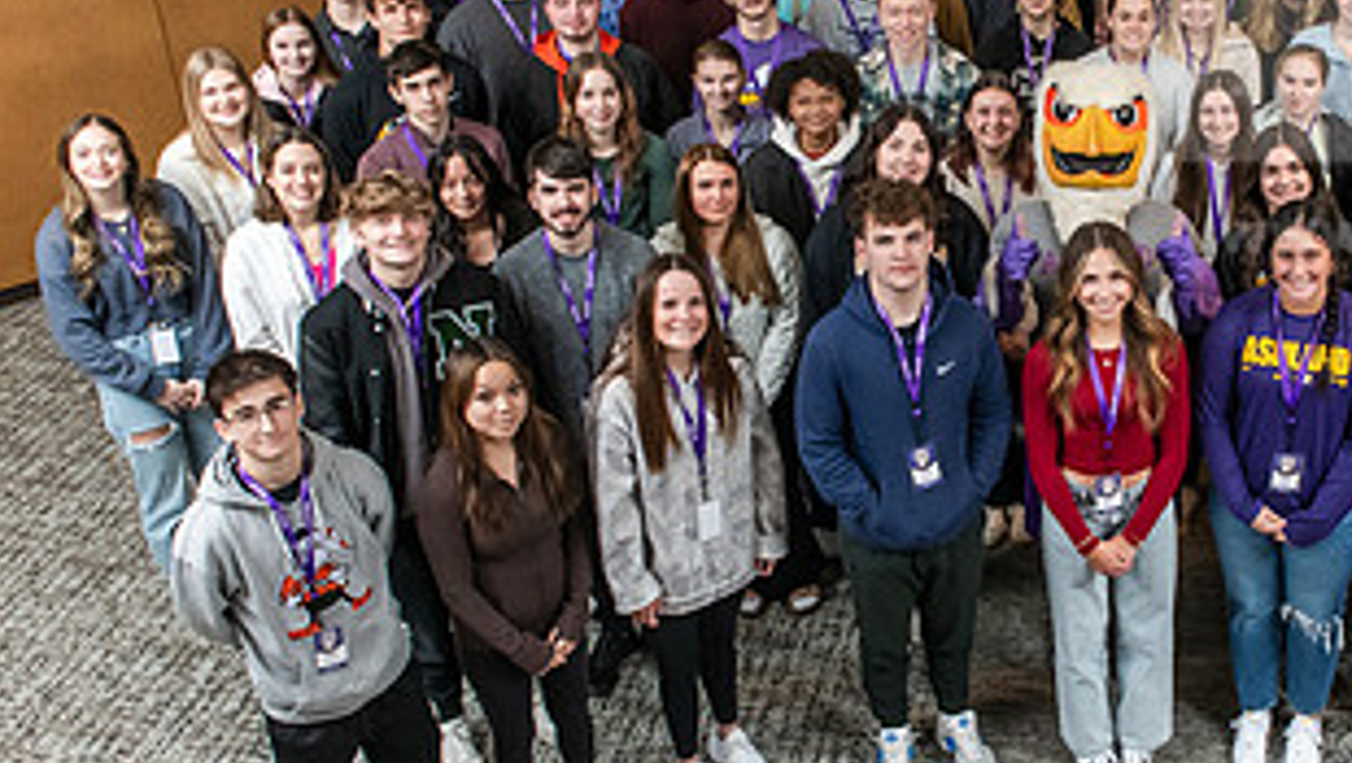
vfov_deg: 25.5
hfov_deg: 42.3
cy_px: 325
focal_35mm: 47
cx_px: 1021
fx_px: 1686
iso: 2000
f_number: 10
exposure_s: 1/160
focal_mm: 24
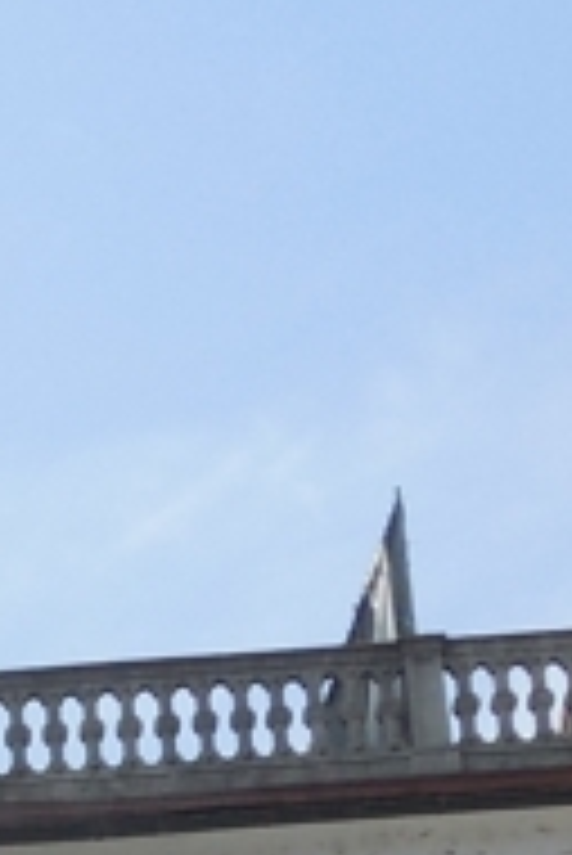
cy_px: 1336
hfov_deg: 7.6
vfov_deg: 11.6
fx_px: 3996
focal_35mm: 168
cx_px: -869
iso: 125
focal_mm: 5.3
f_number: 3.2
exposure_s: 1/1600
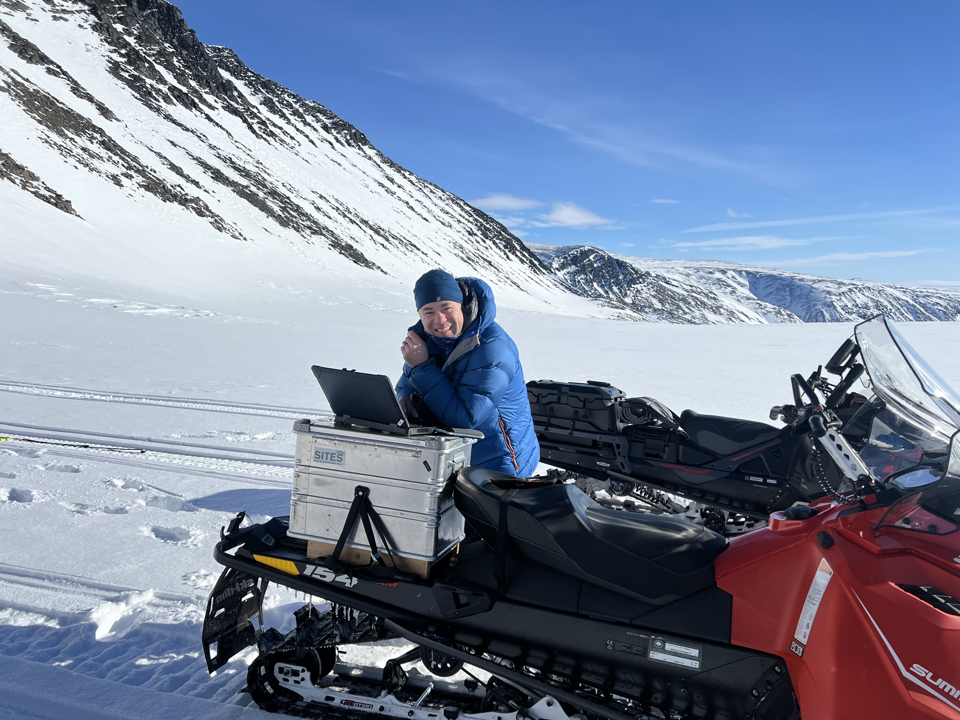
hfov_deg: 67.3
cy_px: 360
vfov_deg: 53.1
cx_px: 480
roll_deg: +1.0
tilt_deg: -6.8
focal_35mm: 26
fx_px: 721
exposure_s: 1/10309
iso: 50
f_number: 1.5
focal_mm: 5.7
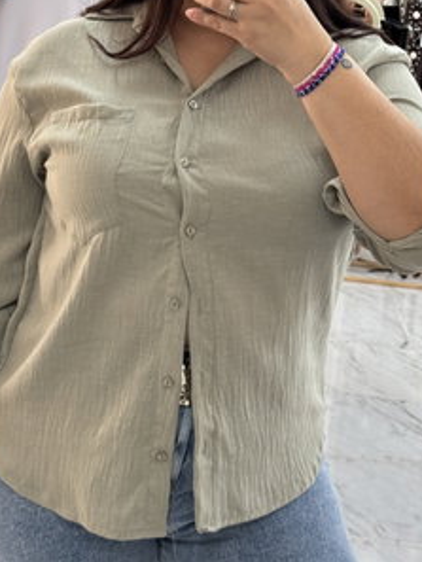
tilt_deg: -7.7
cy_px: 103
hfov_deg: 17.2
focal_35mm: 86
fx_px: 1397
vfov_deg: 22.4
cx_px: 180
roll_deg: -5.0
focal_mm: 6.76
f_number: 1.78
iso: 250
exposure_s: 1/50
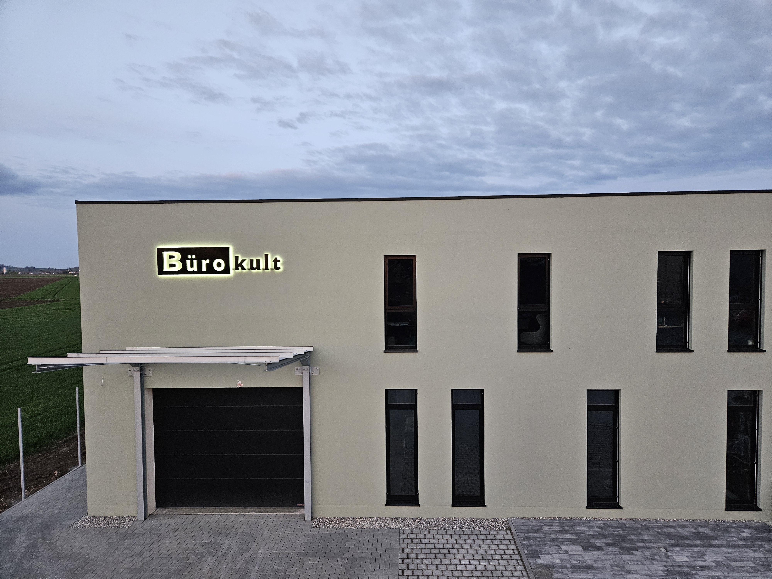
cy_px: 290
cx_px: 386
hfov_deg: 73.9
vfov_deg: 58.9
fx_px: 513
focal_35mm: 23
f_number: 1.8
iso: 640
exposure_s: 1/200
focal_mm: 5.4
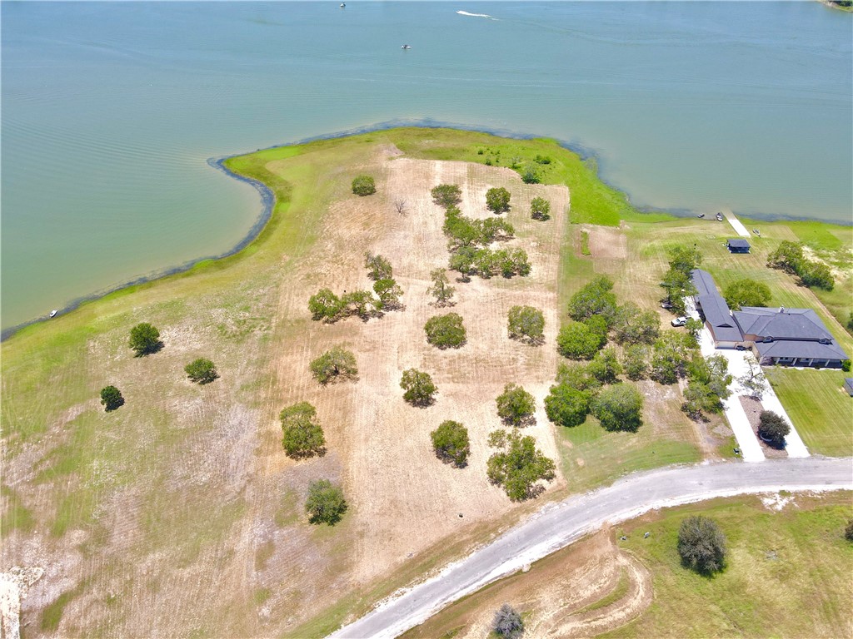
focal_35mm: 24
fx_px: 591
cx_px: 426
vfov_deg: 56.8
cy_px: 320
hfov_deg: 71.6
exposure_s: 1/640
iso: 100
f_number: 2.8
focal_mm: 4.5
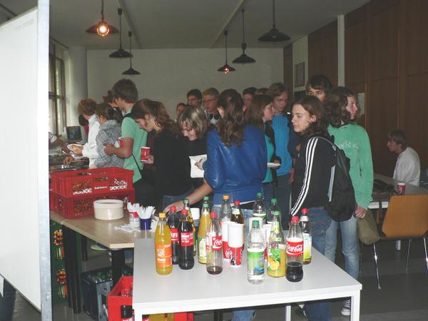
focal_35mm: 36
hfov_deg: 51.4
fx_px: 445
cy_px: 160
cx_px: 214
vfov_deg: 39.7
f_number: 2.8
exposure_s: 1/60
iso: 150
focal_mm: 6
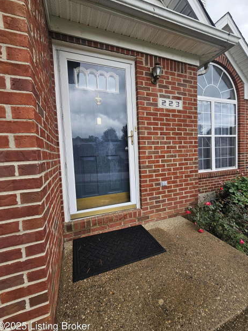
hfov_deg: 85.6
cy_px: 164
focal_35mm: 14
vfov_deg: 102.1
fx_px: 134
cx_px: 130
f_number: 2.2
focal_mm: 2.2
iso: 50
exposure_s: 1/202
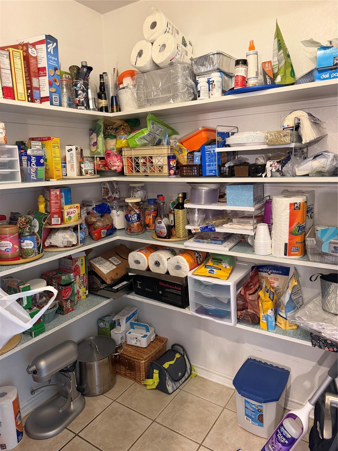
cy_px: 226
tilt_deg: -11.7
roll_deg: +1.5
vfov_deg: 71.6
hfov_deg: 56.8
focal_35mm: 24
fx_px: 312
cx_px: 169
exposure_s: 1/60
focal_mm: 6.76
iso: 500
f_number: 1.78
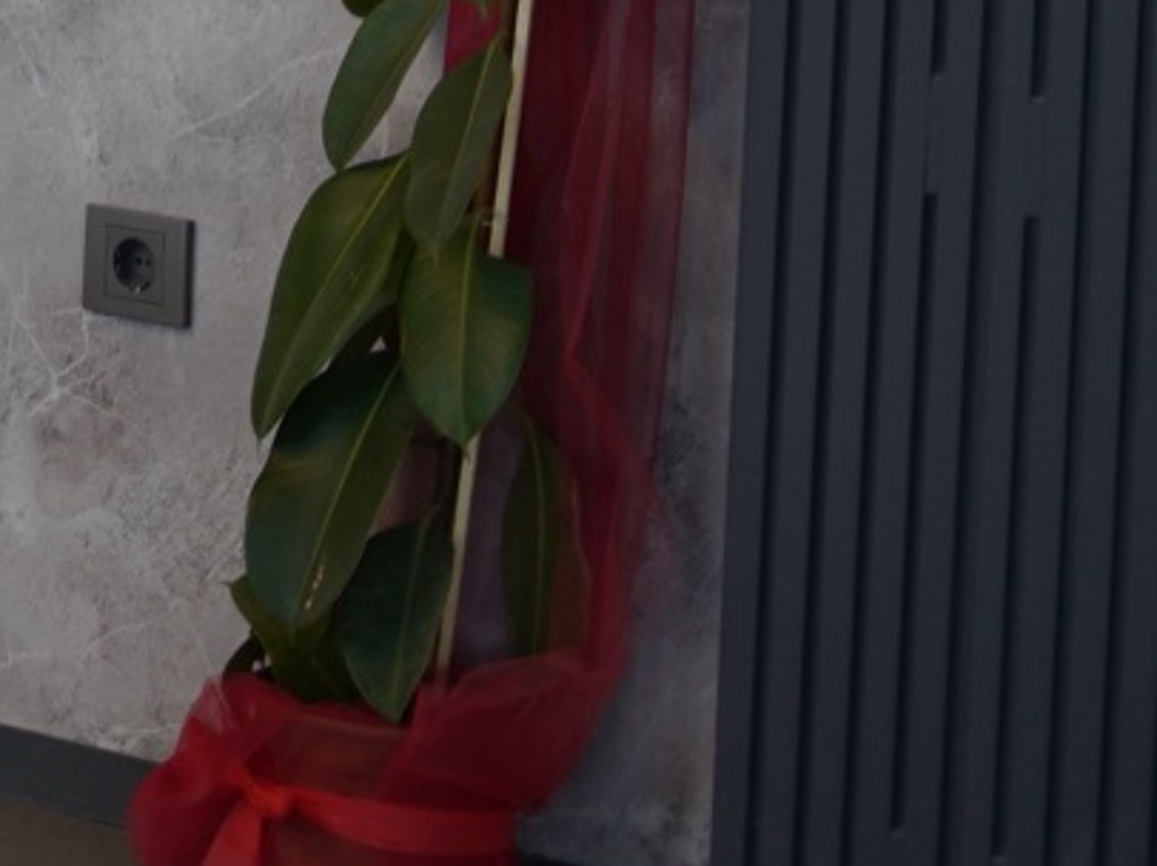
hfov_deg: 7.9
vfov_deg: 6.1
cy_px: -933
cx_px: -1339
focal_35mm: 237
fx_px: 7917
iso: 200
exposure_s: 1/100
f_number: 1.8
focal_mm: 50
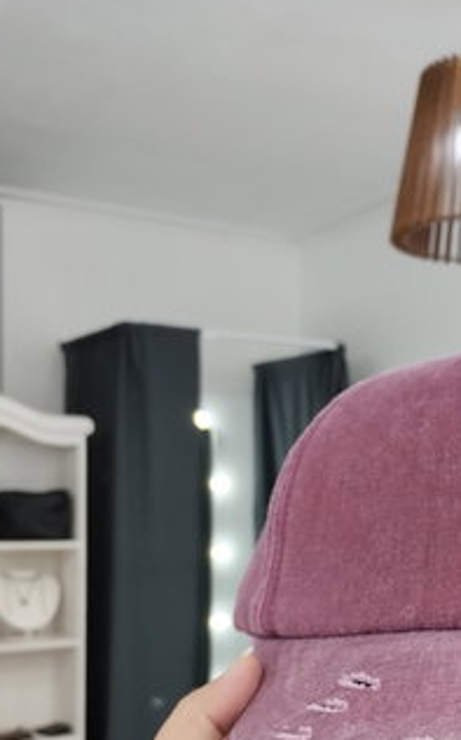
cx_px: 435
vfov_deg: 39.5
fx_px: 1007
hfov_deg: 24.8
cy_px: 535
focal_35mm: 50
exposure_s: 1/25
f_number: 1.8
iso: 481
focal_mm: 4.27
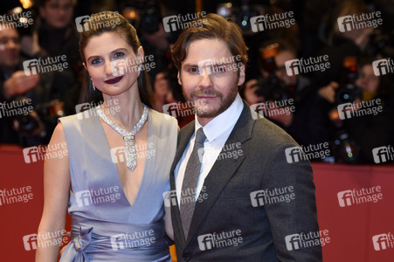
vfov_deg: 11.1
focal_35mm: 123
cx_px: 197
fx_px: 1345
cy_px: 131
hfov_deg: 16.7
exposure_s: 1/200
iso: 640
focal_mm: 82
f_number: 3.5
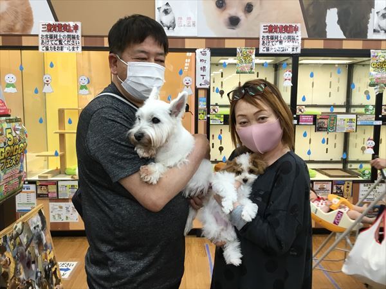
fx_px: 346
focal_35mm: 31
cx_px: 193
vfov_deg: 45.4
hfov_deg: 58.4
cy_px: 144
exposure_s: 1/33
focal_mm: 3.3
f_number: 2.4
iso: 64
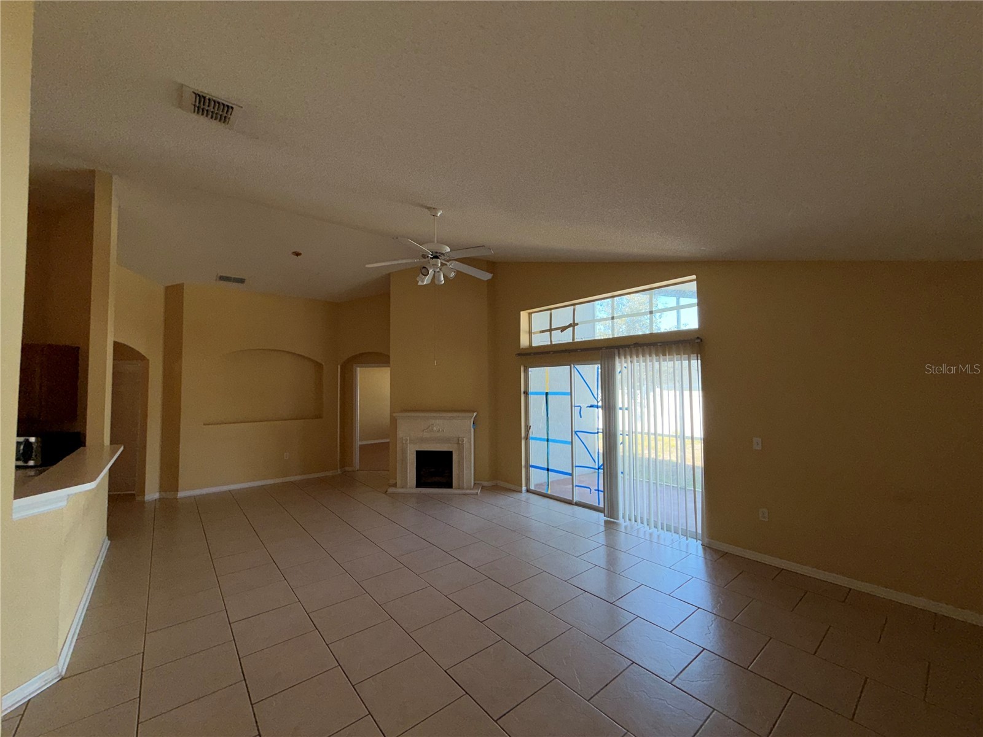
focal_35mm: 14
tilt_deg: +2.3
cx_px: 492
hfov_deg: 102.1
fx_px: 398
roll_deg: +0.9
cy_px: 368
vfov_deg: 85.7
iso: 40
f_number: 2.2
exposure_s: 1/111
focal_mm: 2.22
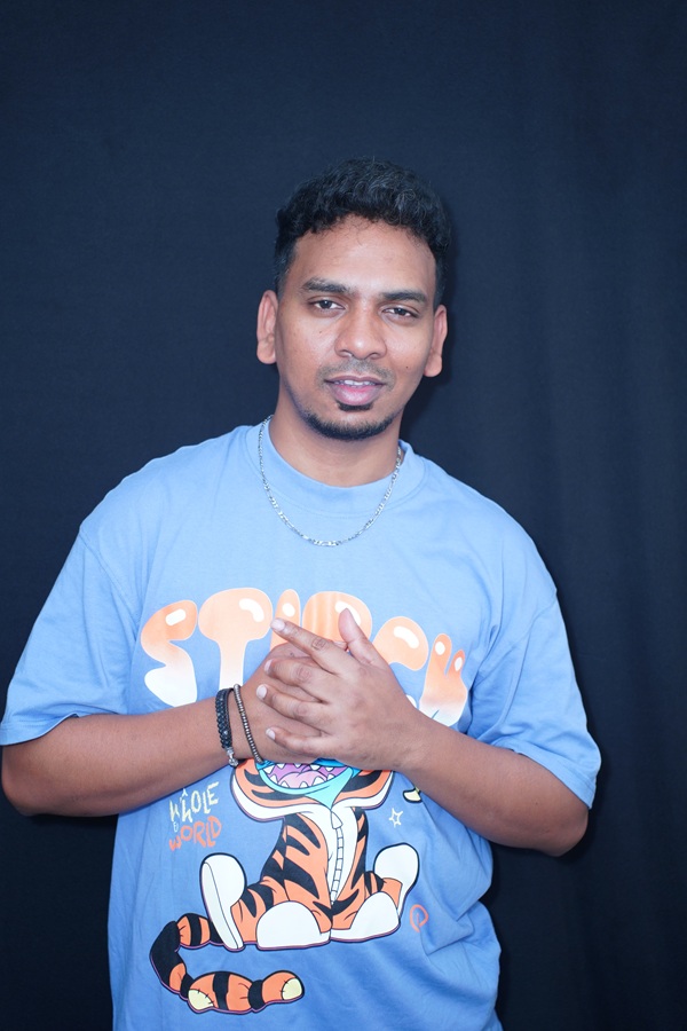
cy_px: 516
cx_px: 344
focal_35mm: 75
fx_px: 2147
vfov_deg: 27.0
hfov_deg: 18.2
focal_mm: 75
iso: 640
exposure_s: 1/200
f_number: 2.8
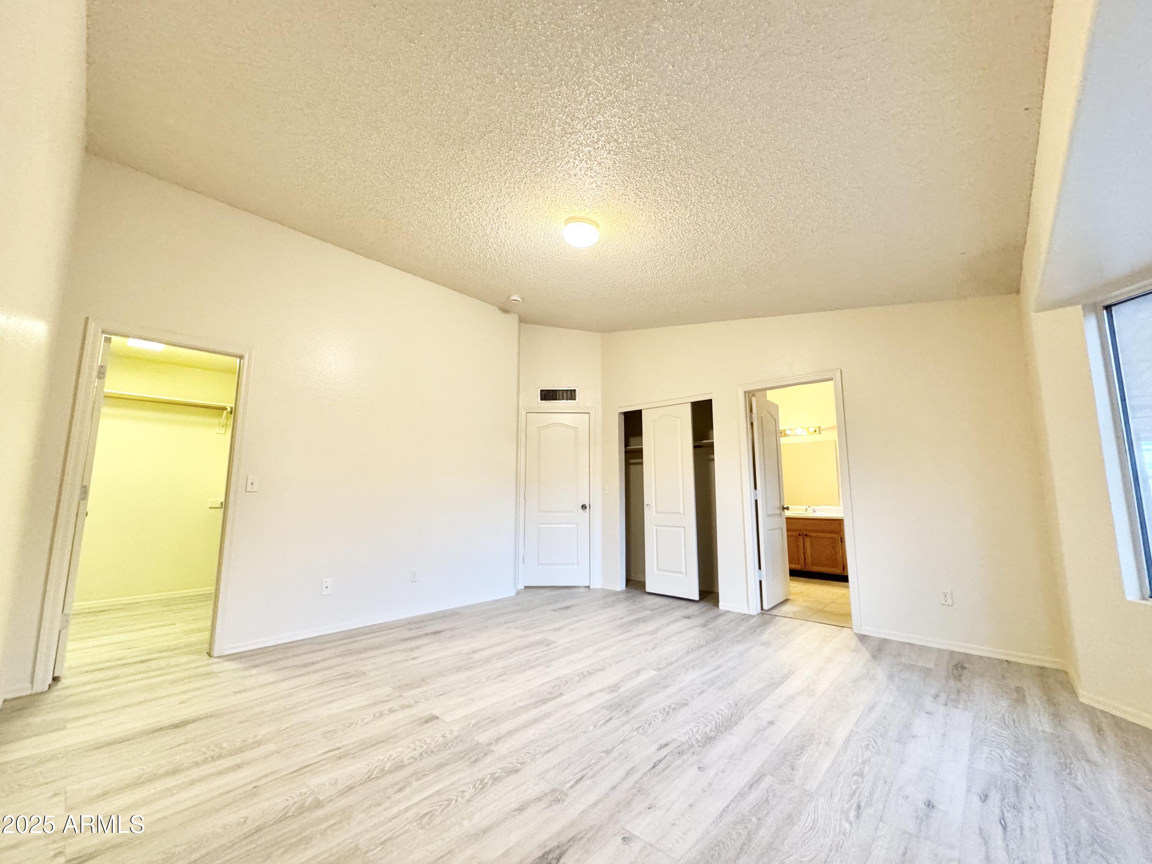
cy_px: 432
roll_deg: -0.3
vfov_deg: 85.7
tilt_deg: +7.5
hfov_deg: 102.1
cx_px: 576
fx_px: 466
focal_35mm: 14
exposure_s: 1/60
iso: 400
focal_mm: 2.22
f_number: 2.2
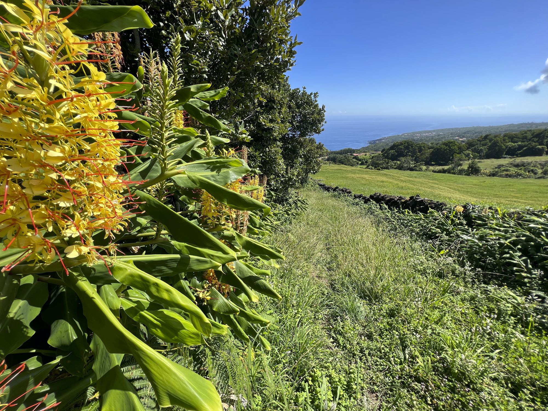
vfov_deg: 89.9
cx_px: 274
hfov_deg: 106.2
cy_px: 206
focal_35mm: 13
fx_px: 206
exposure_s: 1/943
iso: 32
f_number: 1.8
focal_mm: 1.57
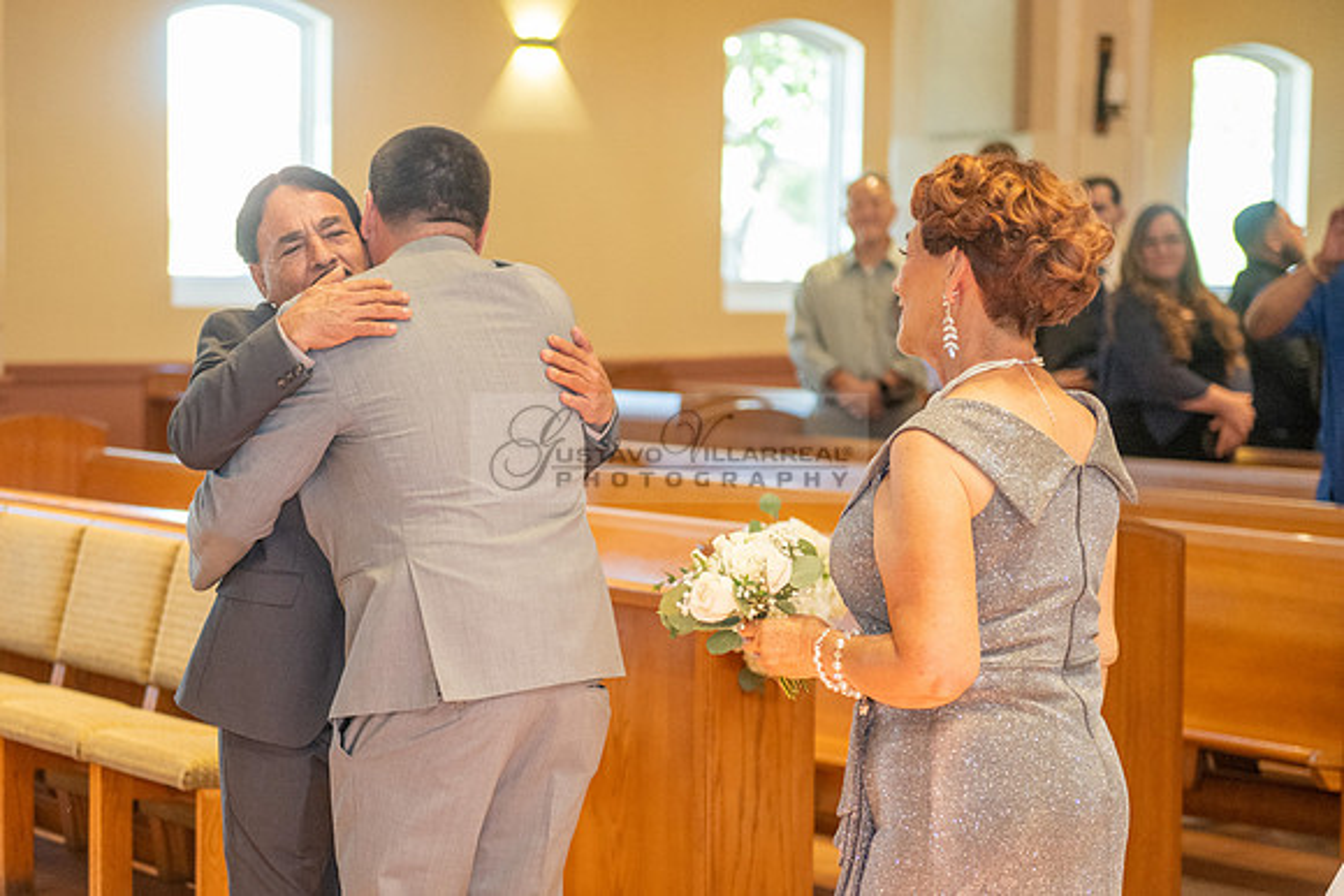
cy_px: 619
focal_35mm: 99
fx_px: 3708
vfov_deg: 13.8
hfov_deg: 20.4
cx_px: 391
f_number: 2.8
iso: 1600
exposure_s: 1/160
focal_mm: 70
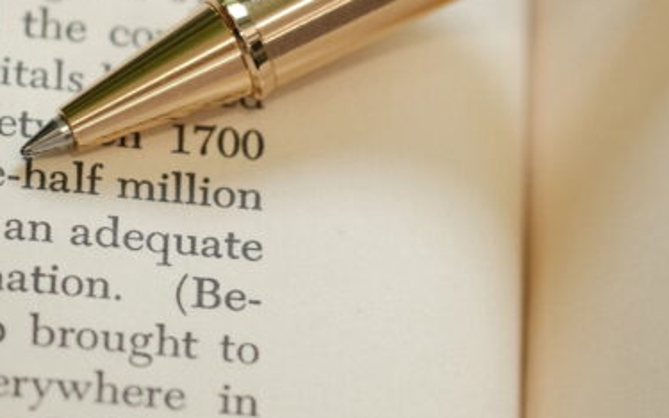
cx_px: 353
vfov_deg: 3.9
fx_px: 6087
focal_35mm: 334
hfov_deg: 6.3
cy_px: -31
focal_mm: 80
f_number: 2.8
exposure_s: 1/120
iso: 200
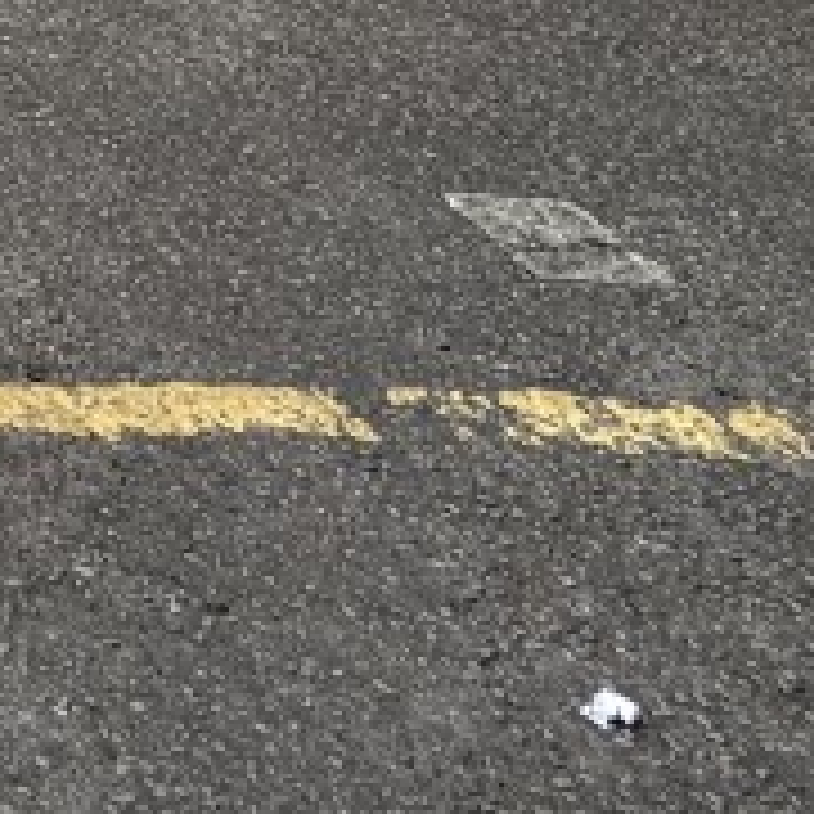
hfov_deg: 15.9
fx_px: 1862
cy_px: -805
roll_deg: -0.9
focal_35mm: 70
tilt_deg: -1.6
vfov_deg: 17.6
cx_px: -1012
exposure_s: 1/1976
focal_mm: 2.22
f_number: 2.2
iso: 40
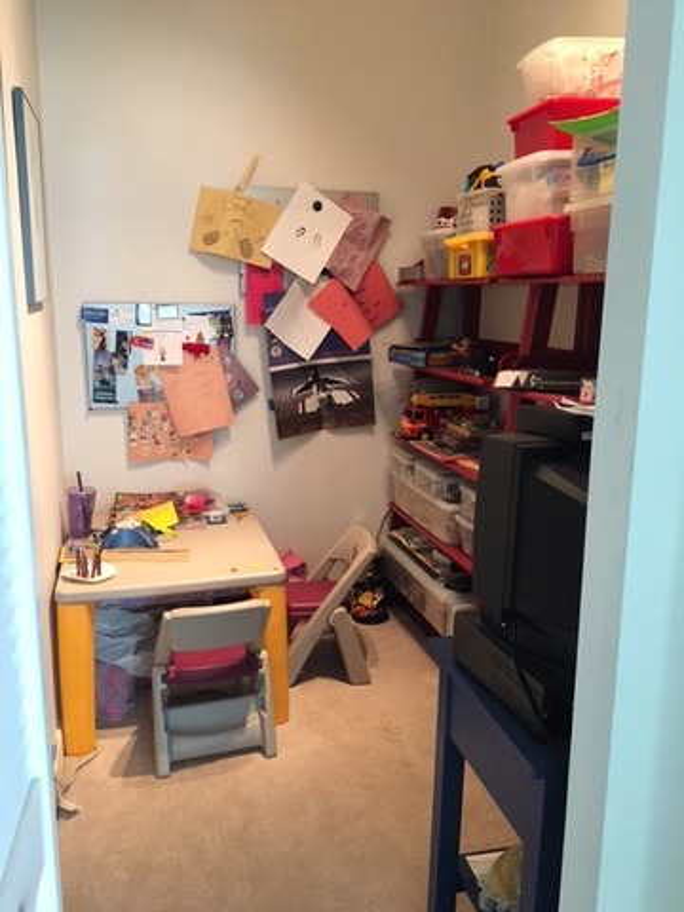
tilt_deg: -11.2
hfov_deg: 48.2
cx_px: 342
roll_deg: +0.7
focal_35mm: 29
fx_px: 764
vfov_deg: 61.7
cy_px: 456
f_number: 2.2
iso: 160
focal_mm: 4.15
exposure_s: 1/30
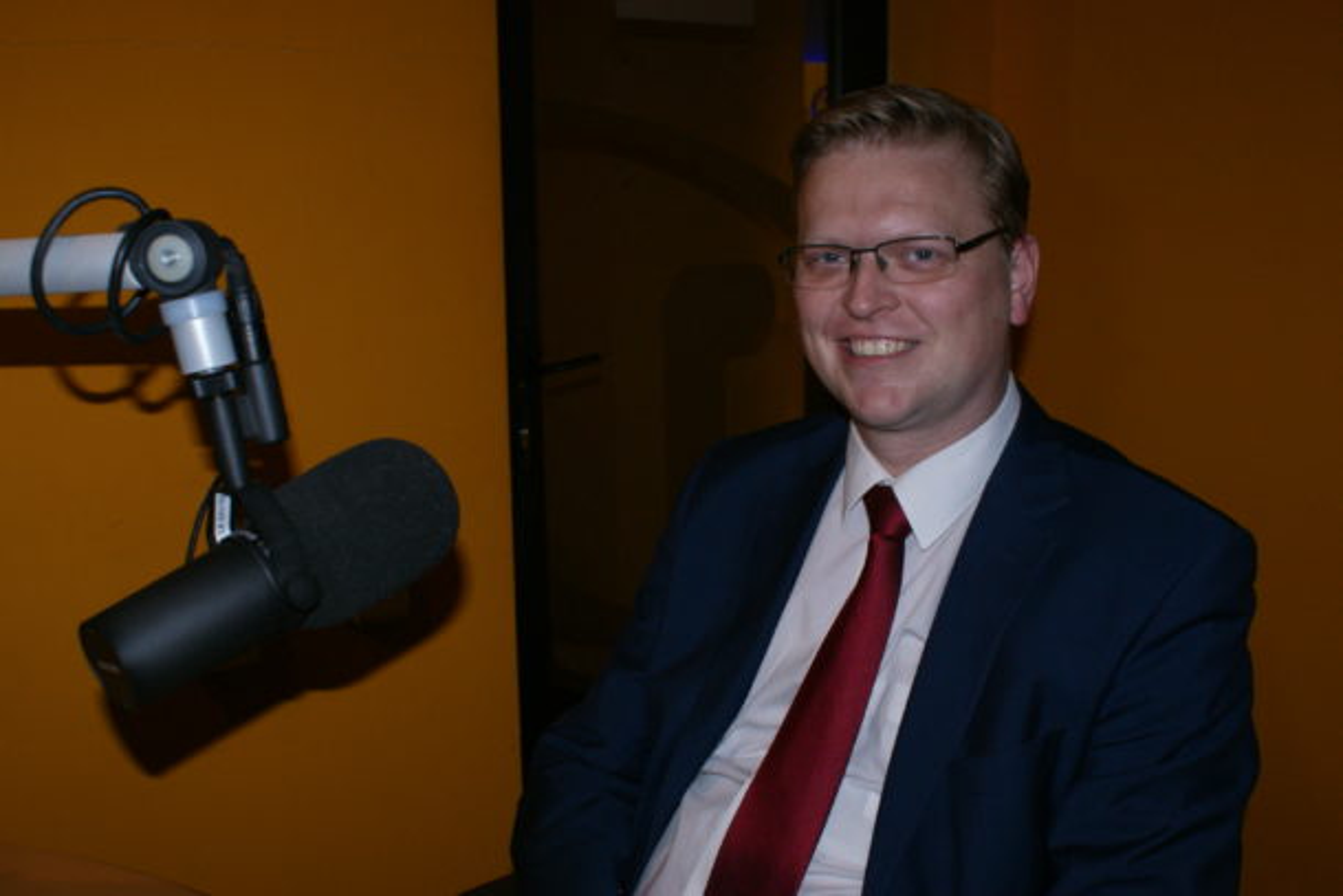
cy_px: 448
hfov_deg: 49.5
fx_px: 1455
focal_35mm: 39
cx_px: 672
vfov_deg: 34.2
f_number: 5.6
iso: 400
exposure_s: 1/60
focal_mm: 26
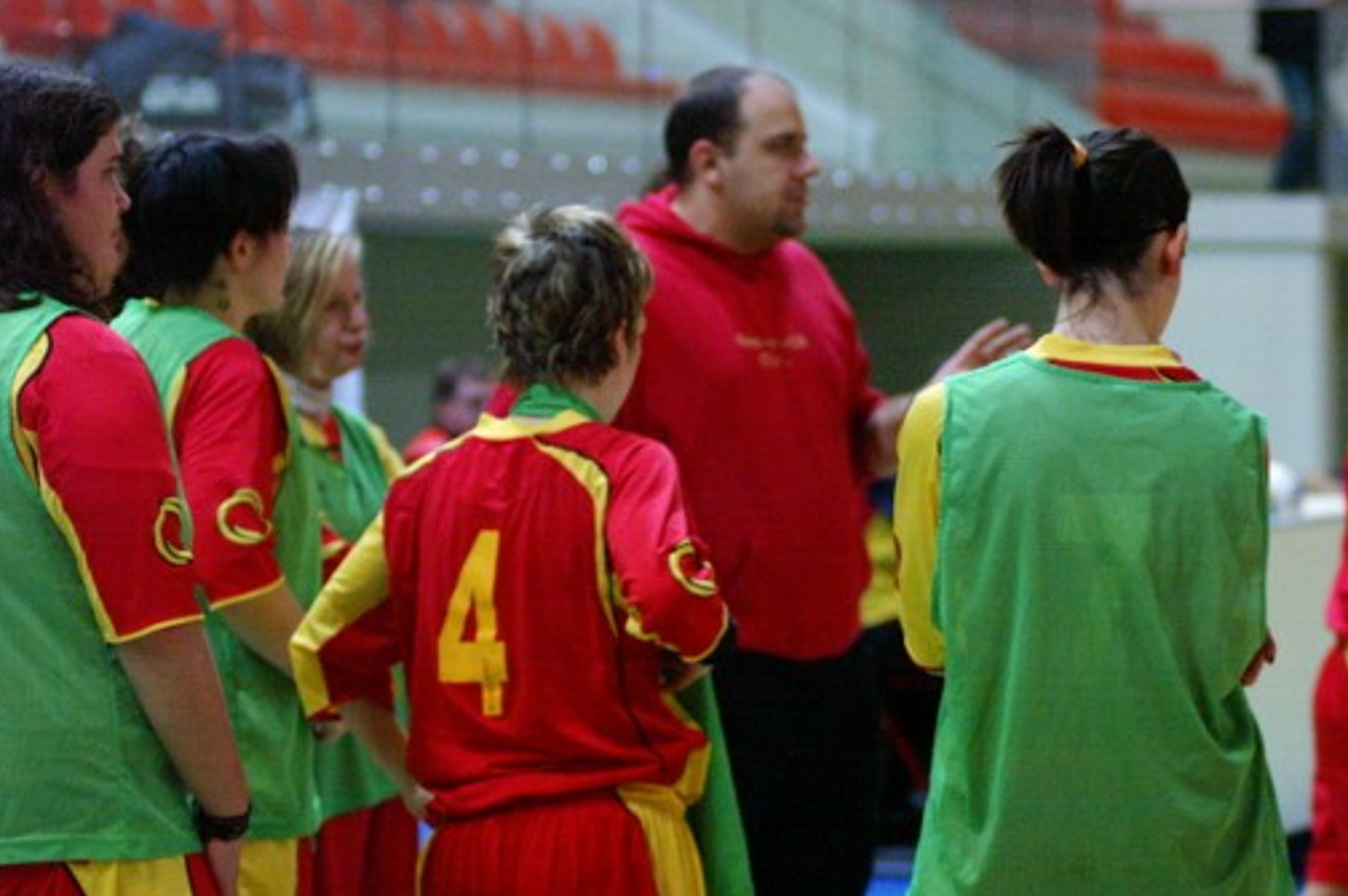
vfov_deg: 3.6
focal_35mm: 381
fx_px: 14252
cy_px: 487
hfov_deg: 5.4
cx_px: 754
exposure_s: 1/300
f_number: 2.8
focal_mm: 200
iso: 3200
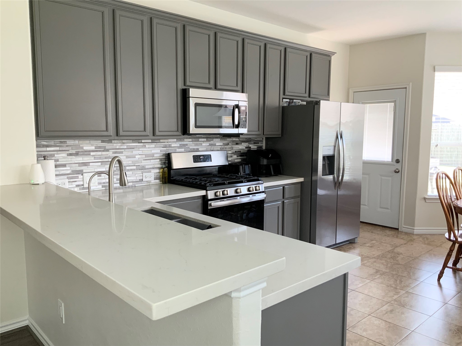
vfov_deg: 48.2
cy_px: 173
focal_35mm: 29
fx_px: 387
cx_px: 231
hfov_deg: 61.7
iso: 64
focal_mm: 3
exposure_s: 1/60
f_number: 1.8
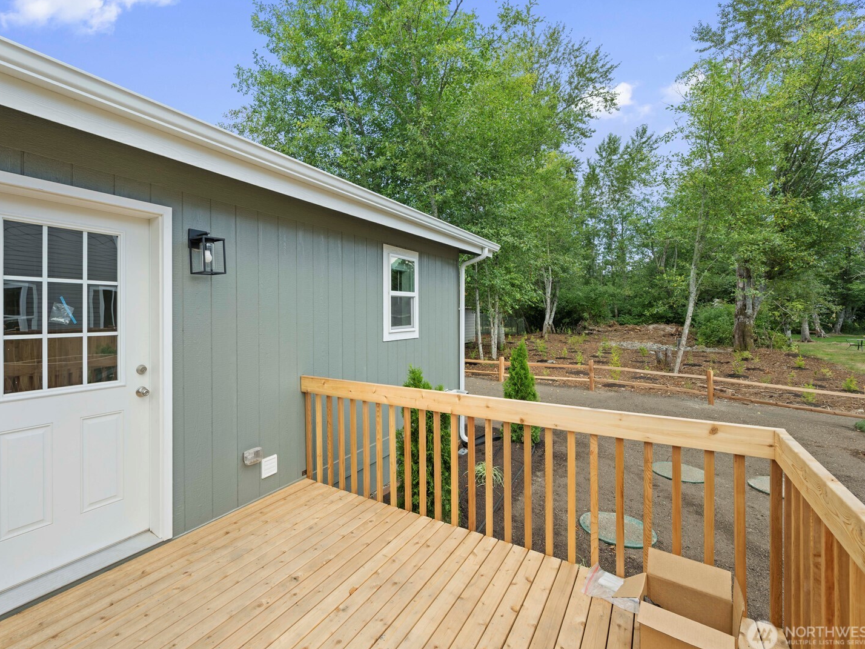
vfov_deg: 78.1
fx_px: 400
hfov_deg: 94.1
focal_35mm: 16
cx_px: 381
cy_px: 316
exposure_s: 1/20
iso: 200
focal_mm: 14
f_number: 8
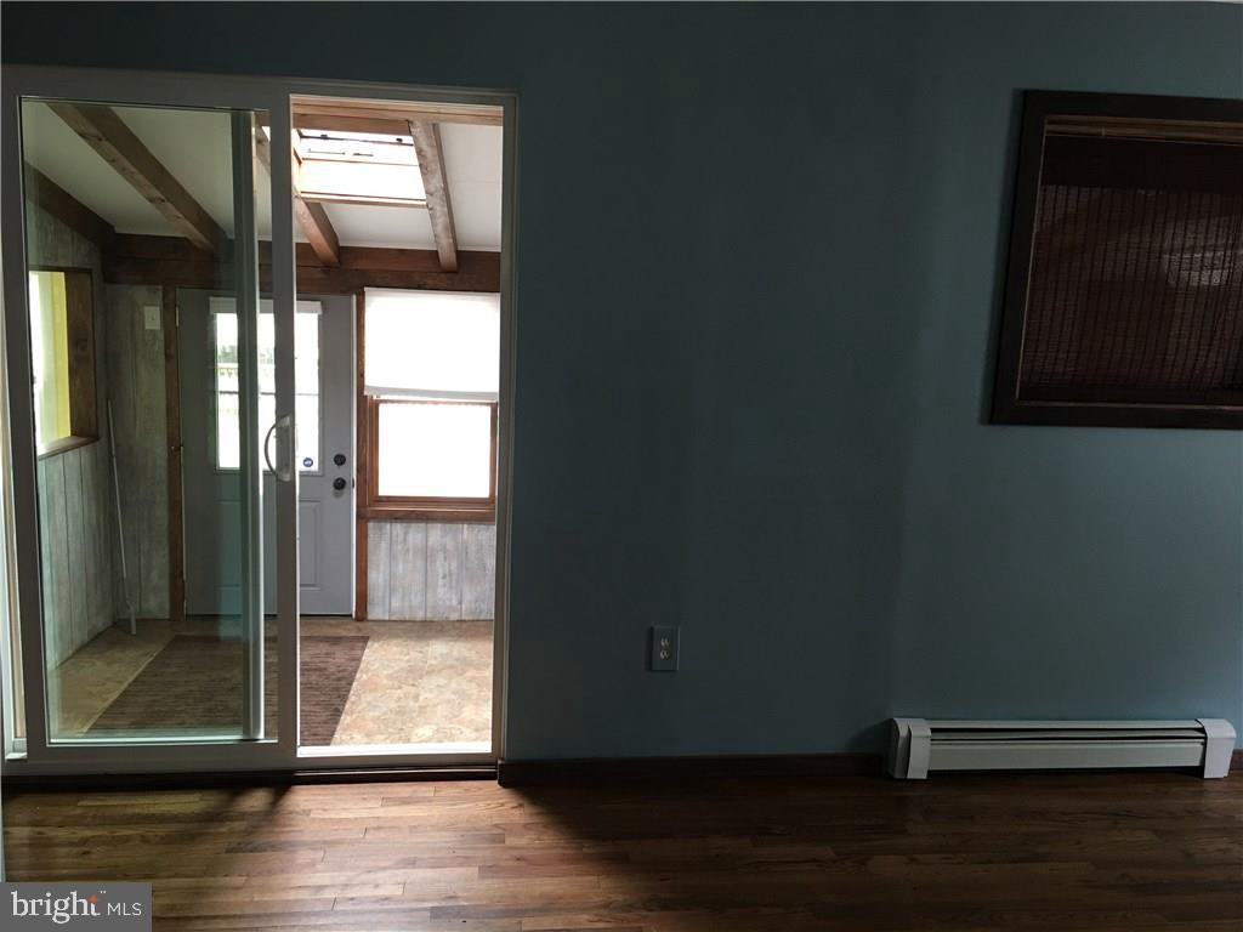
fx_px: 1041
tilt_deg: -7.9
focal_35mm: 29
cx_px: 622
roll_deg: -1.9
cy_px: 466
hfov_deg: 61.7
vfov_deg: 48.2
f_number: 2.2
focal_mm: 4.15
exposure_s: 1/15
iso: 50
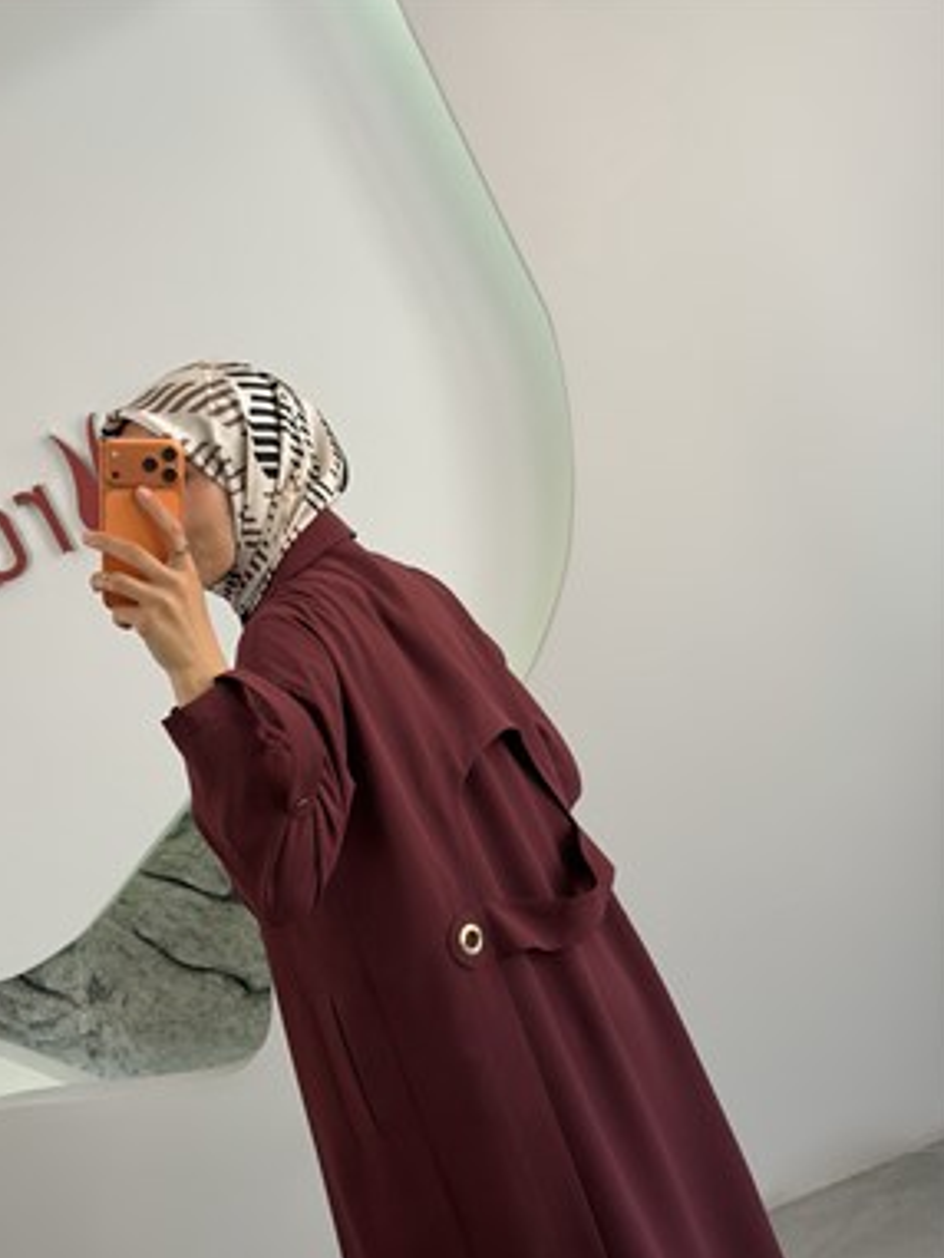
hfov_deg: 28.0
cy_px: 672
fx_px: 1890
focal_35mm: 52
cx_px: 439
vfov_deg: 36.8
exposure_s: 1/371
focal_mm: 6.76
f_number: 1.78
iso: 64
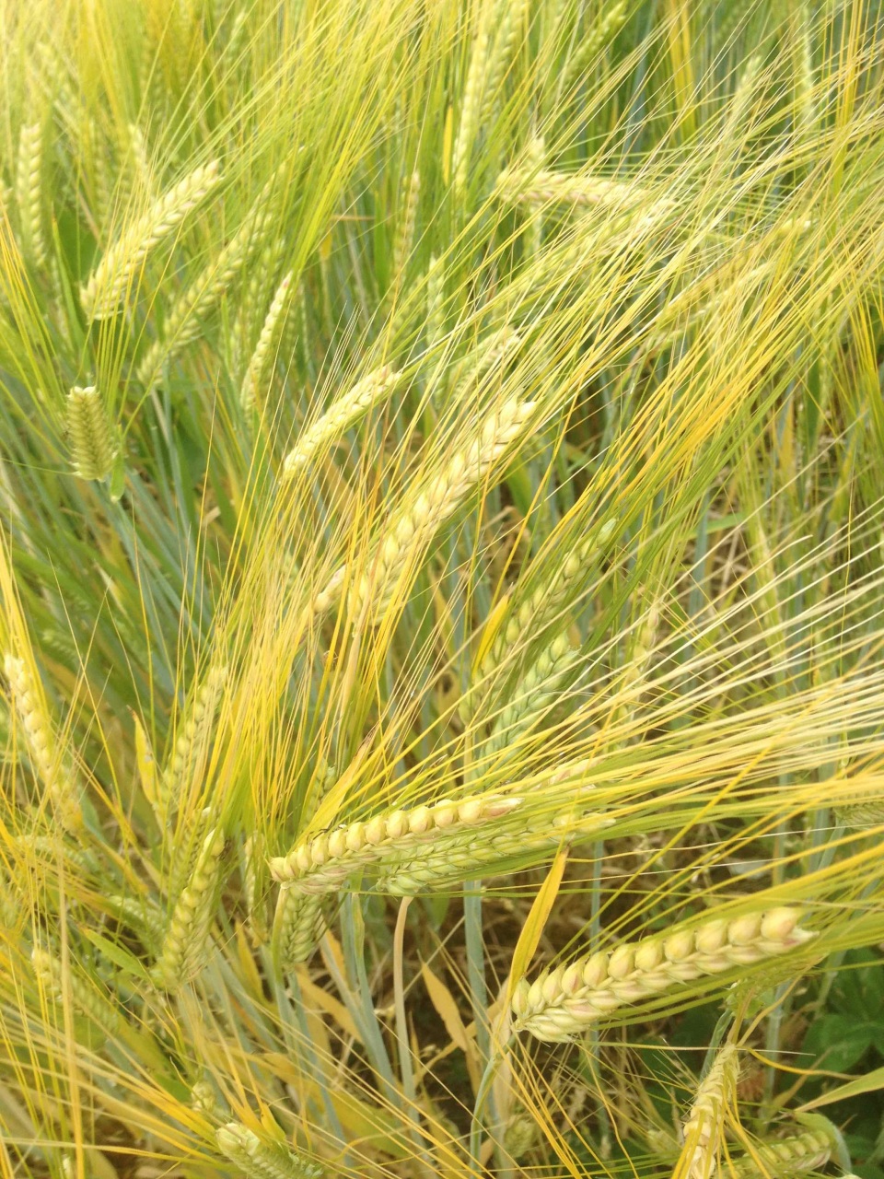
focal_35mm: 35
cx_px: 442
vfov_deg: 52.6
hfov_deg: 40.7
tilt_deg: -46.5
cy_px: 590
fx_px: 1192
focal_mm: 4.28
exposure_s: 1/449
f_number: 2.4
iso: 50
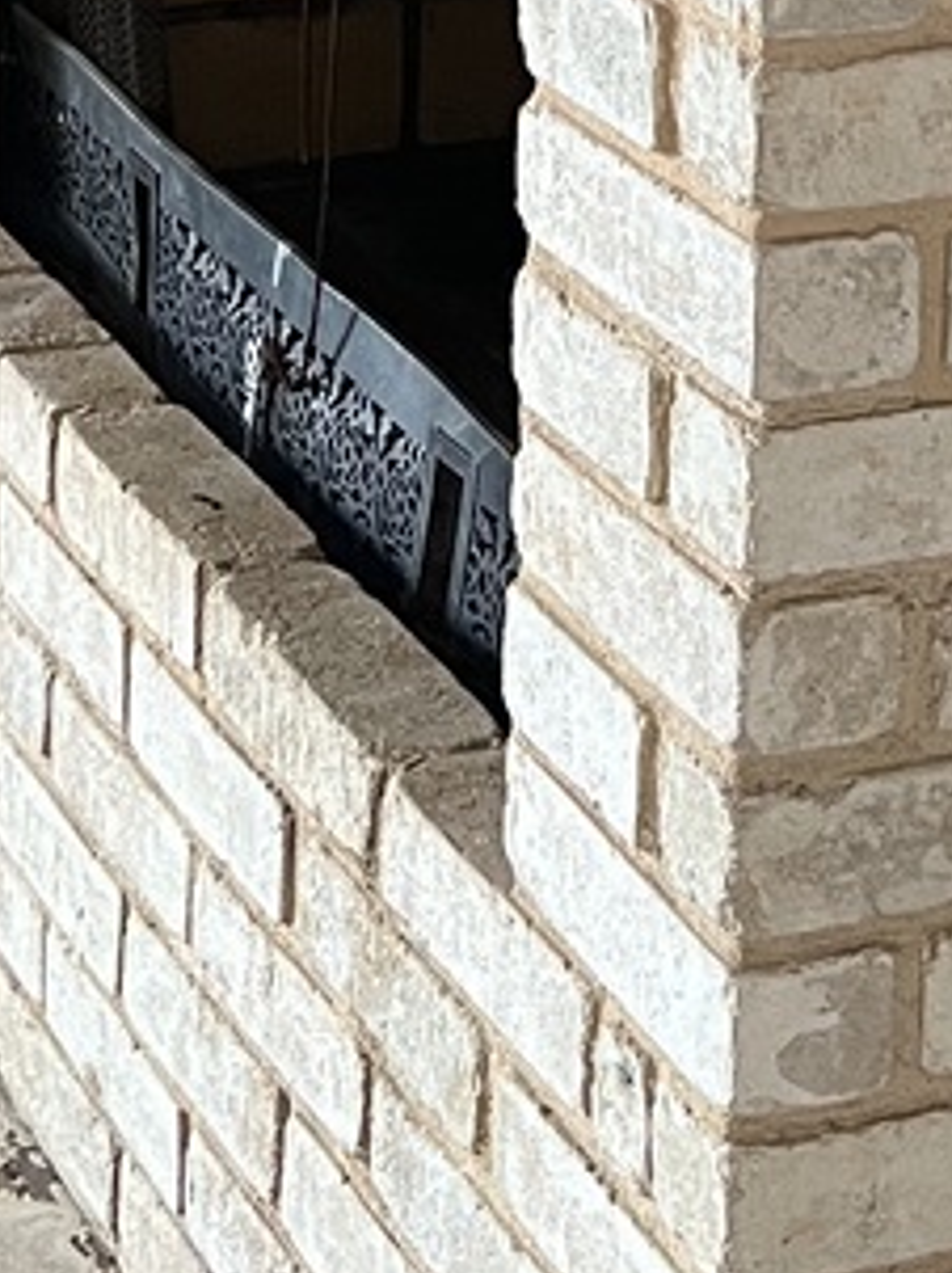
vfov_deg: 14.7
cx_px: 623
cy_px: -670
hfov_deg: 11.9
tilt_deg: -7.8
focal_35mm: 124
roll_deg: -0.3
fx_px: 4553
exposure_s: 1/60
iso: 200
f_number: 1.5
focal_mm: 5.7
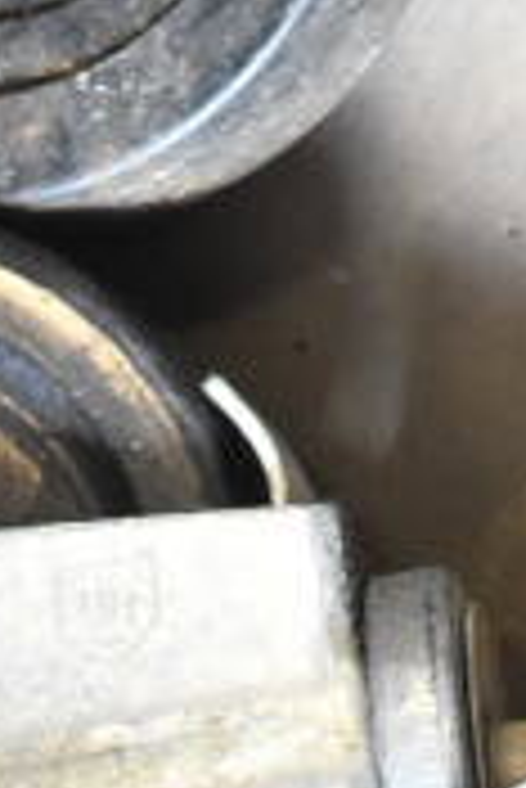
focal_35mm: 212
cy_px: -756
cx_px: 836
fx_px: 4628
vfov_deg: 9.2
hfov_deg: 6.4
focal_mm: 27
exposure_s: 1/60
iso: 1600
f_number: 4
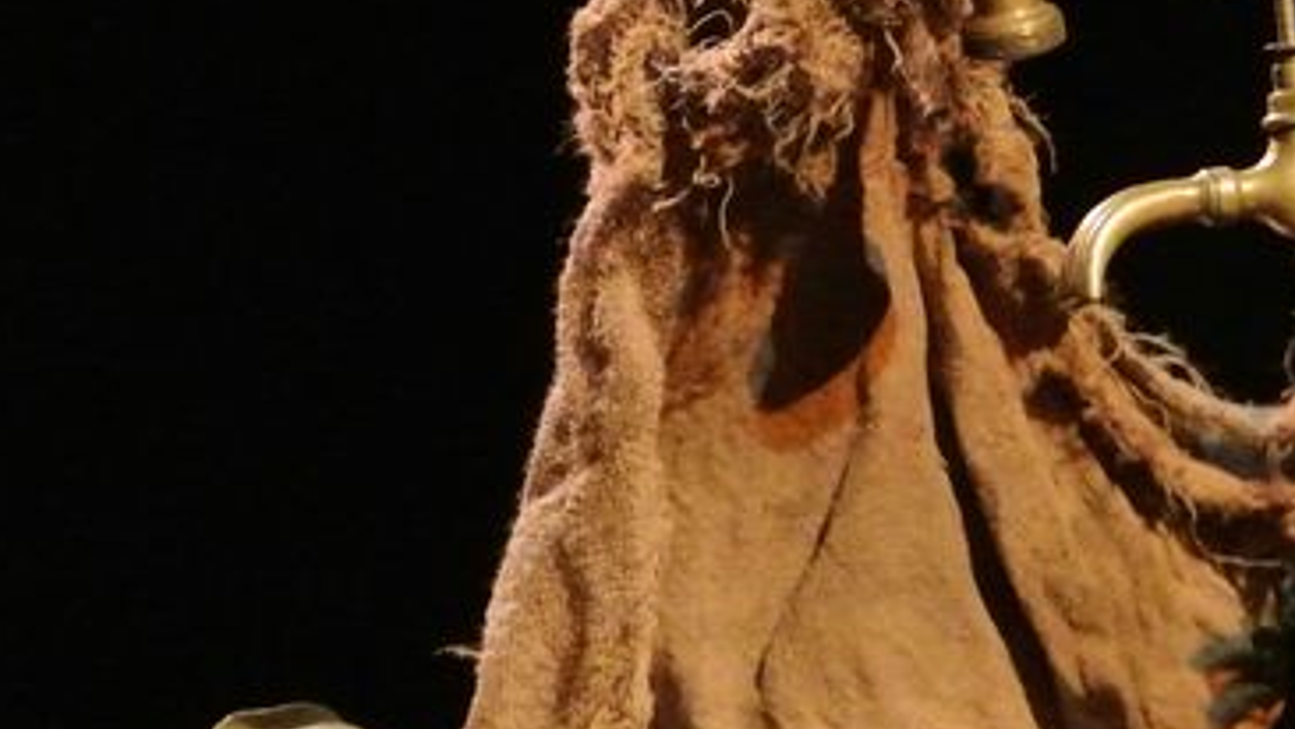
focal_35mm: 495
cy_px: 133
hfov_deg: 4.4
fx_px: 17000
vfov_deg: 2.5
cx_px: 1224
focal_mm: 80.1
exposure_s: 1/40
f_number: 5
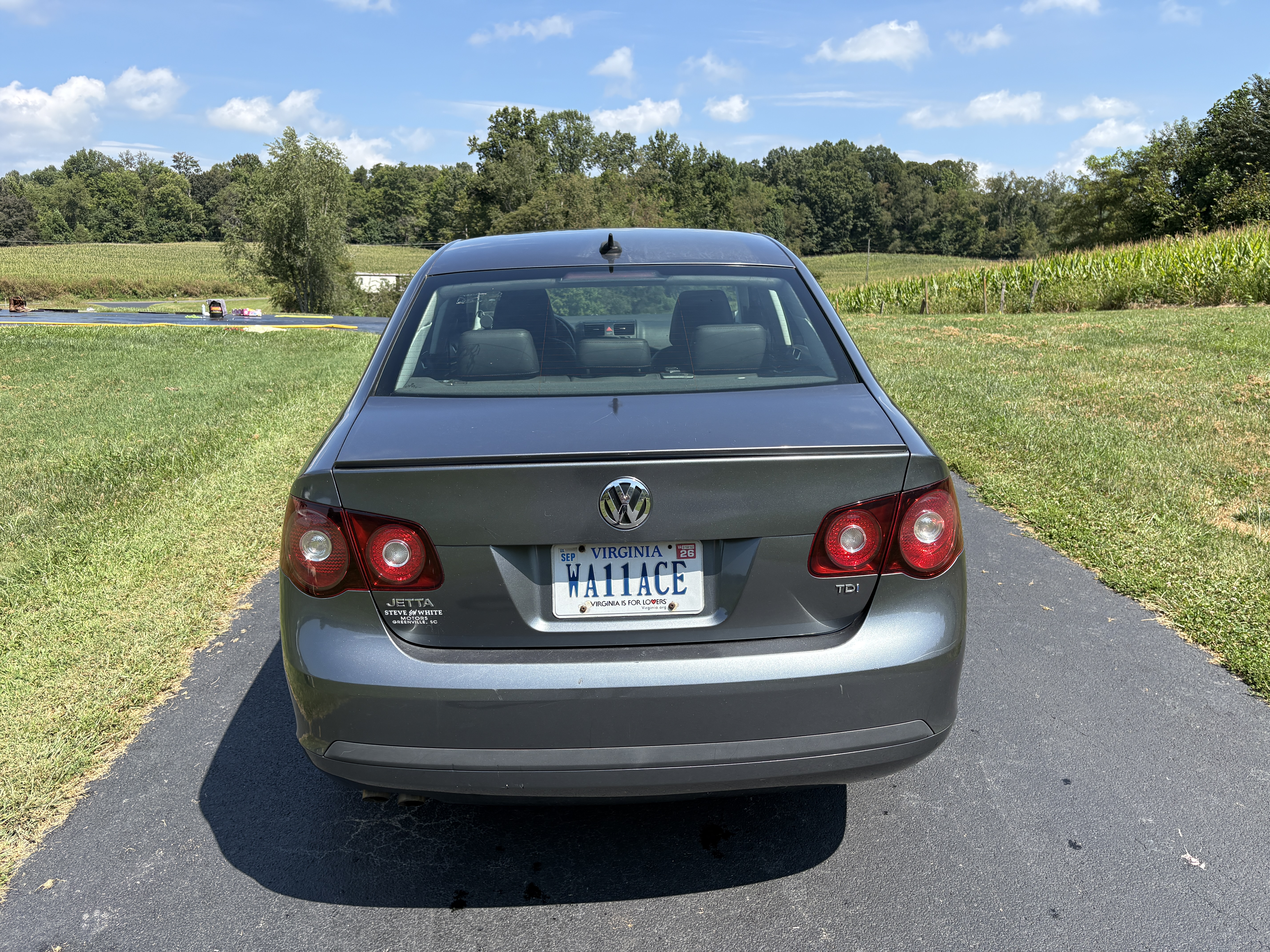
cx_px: 635
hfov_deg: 67.3
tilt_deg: -10.9
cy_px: 476
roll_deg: -1.0
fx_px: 954
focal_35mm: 26
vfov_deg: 53.1
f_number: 1.6
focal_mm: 5.96
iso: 64
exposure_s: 1/2283
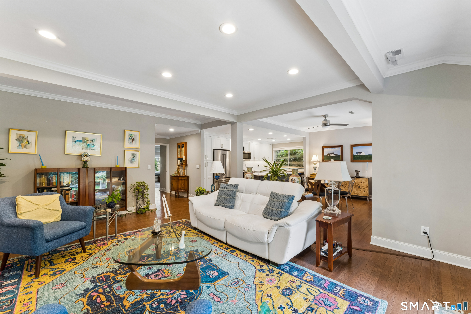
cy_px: 157
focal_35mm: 14
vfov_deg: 81.2
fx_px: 183
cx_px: 236
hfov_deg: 104.3
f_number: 13
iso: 400
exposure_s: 1/5
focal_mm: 14
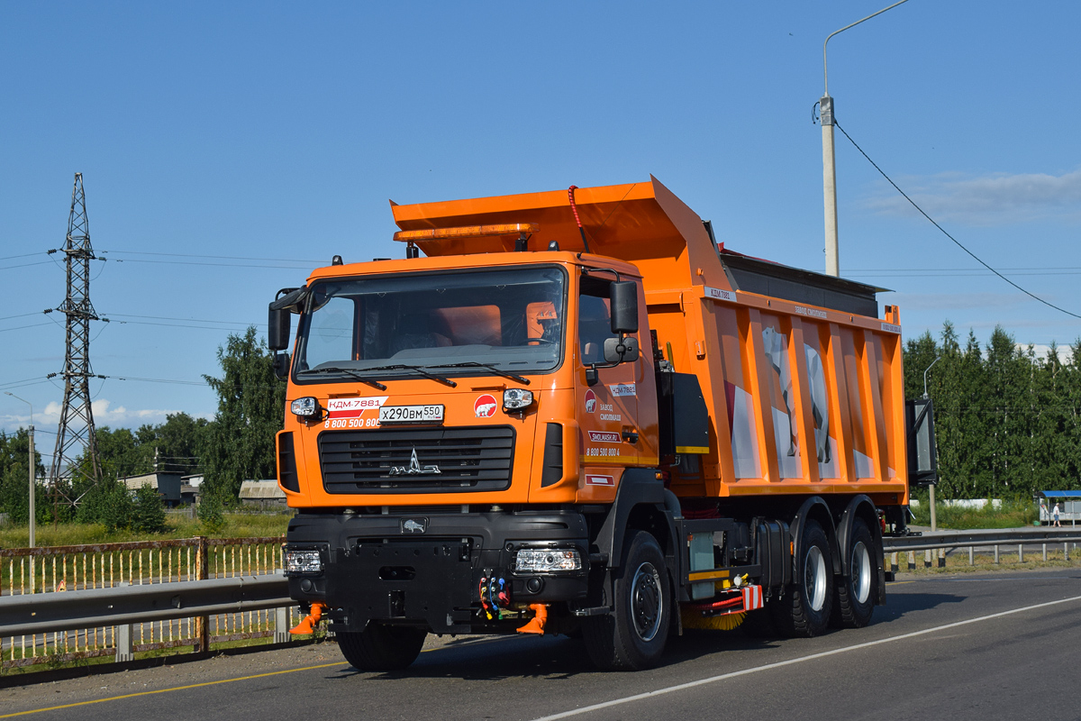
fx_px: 1892
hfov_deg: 31.9
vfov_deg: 21.6
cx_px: 540
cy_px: 360
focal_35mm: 63
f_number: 7.1
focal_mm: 42
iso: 200
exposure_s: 1/1600
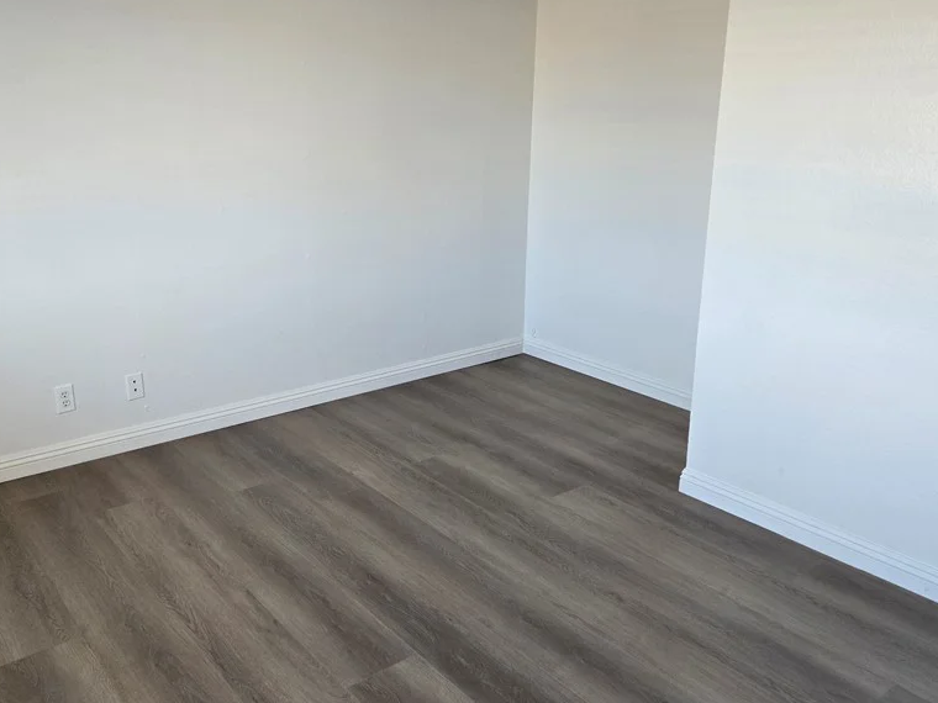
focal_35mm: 31
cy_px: 298
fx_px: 840
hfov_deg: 58.2
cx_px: 421
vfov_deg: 45.3
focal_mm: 5.4
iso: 160
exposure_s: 1/180
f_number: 1.8
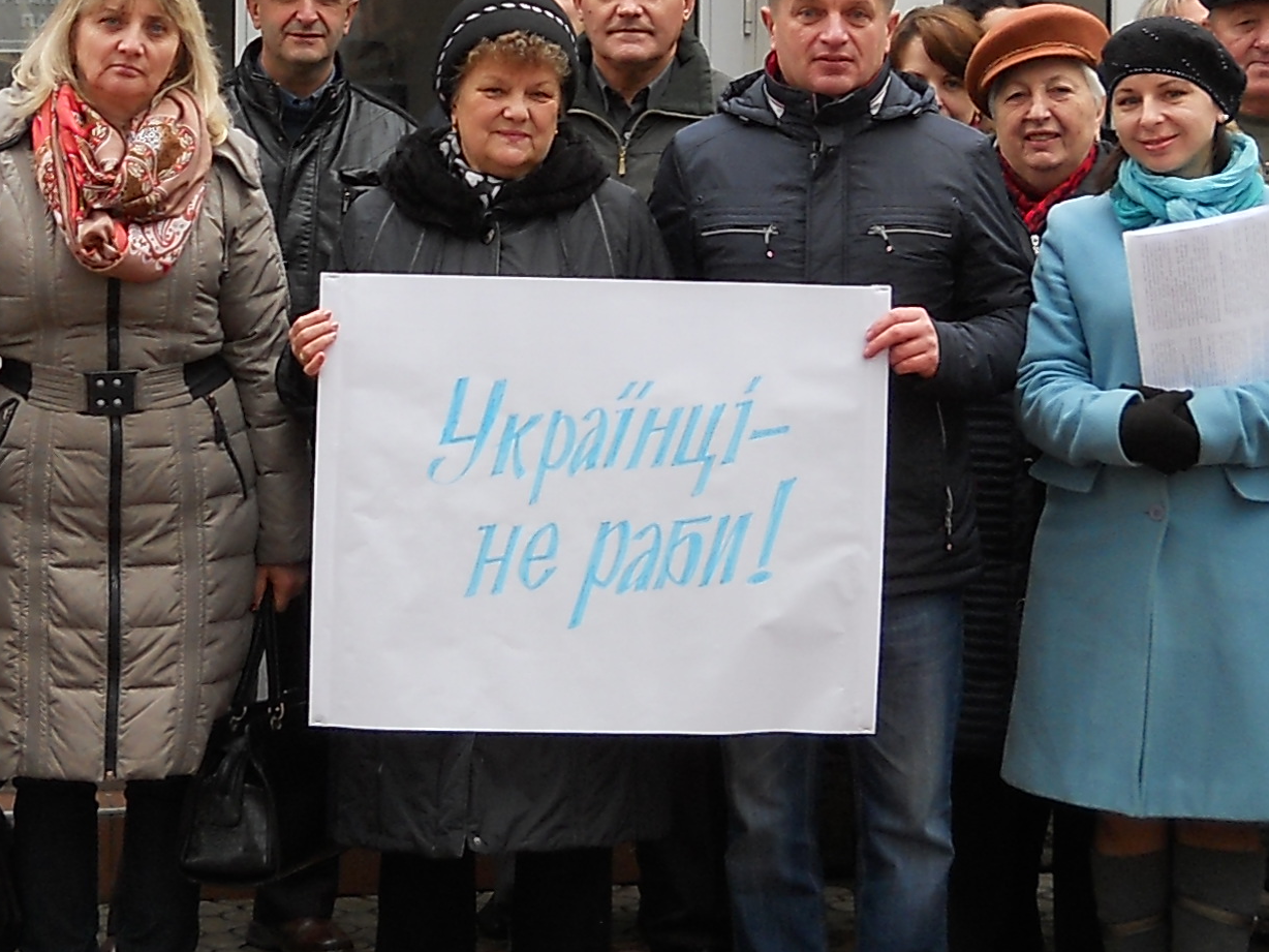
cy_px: 242
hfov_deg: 18.0
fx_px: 3996
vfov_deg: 13.5
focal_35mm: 109
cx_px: 515
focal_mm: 6.72
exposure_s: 1/60
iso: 80
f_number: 3.1
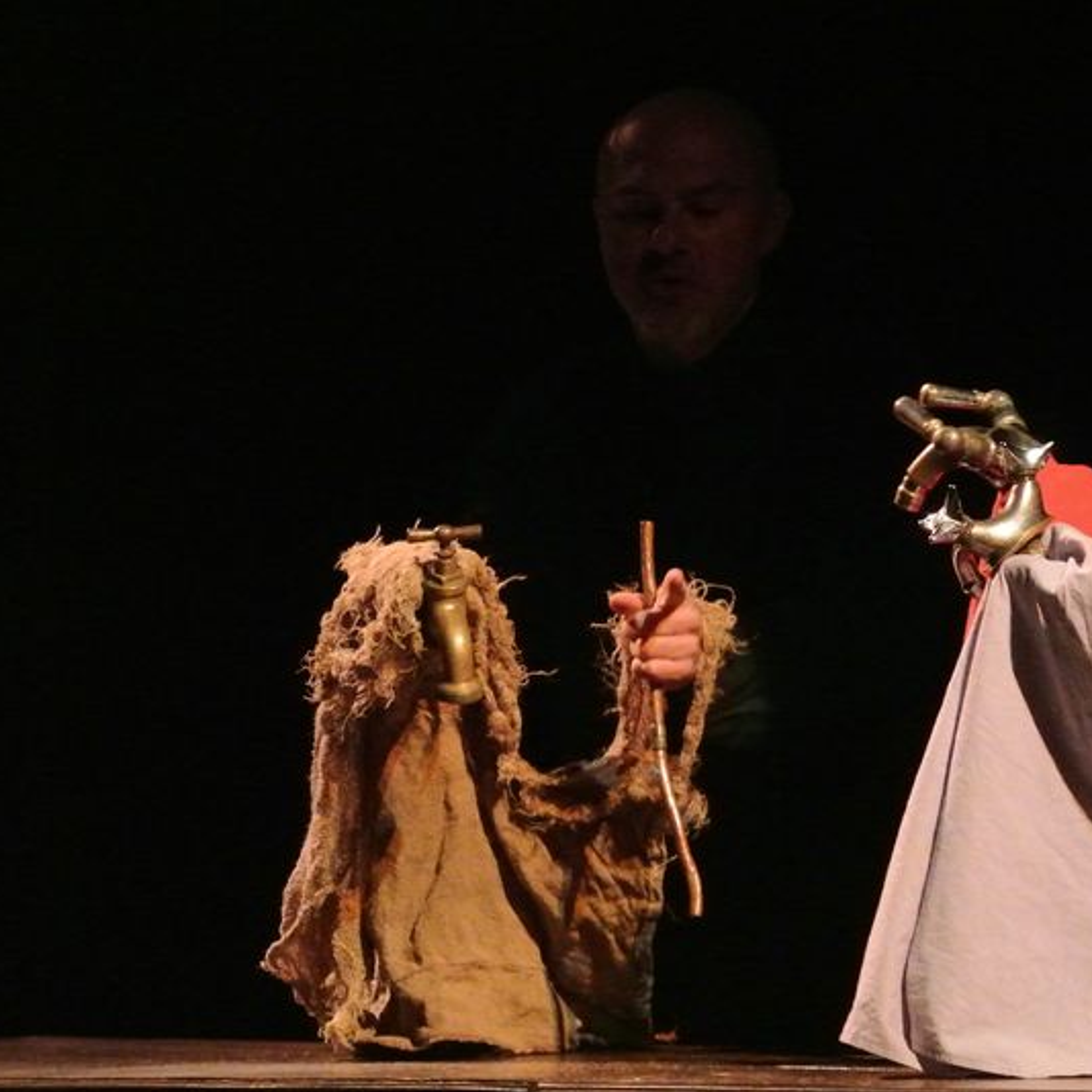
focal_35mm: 204
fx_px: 7281
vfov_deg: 8.6
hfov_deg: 8.6
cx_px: 773
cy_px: 547
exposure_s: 1/40
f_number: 4.5
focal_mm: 59.4
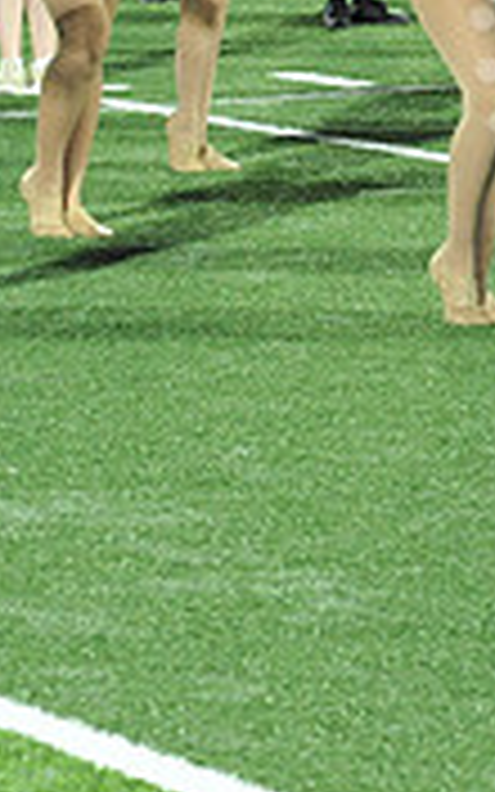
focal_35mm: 268
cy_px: -9
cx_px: 900
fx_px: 5785
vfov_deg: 7.8
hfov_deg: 4.8
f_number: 5.6
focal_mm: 80
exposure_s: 1/250
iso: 4000
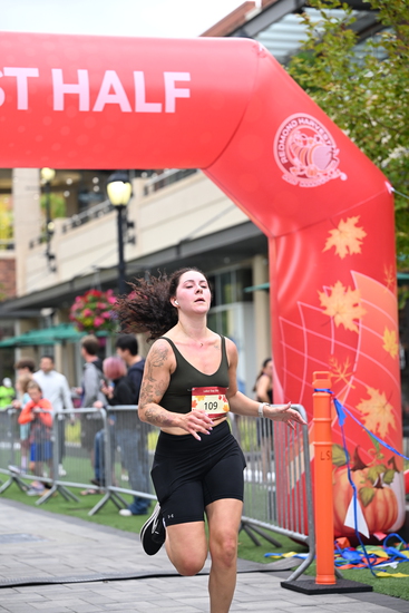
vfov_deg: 22.4
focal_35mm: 91
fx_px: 1550
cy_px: 306
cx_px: 204
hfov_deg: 15.0
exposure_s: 1/2000
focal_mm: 91
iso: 640
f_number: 2.8
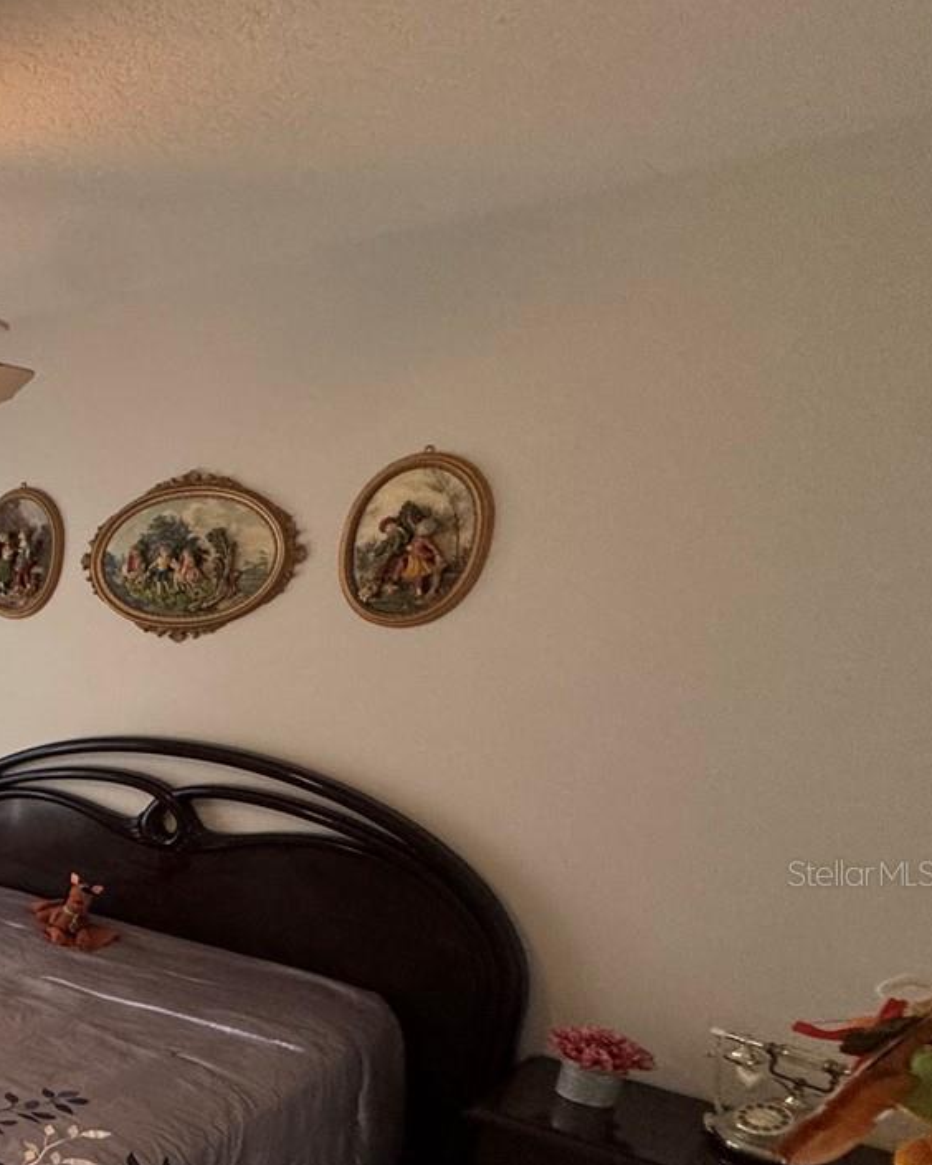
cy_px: 873
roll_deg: +2.5
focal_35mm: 31
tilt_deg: -17.1
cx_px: -378
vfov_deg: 54.5
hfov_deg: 31.3
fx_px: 1069
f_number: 2.2
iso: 250
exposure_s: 1/120
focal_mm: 2.22
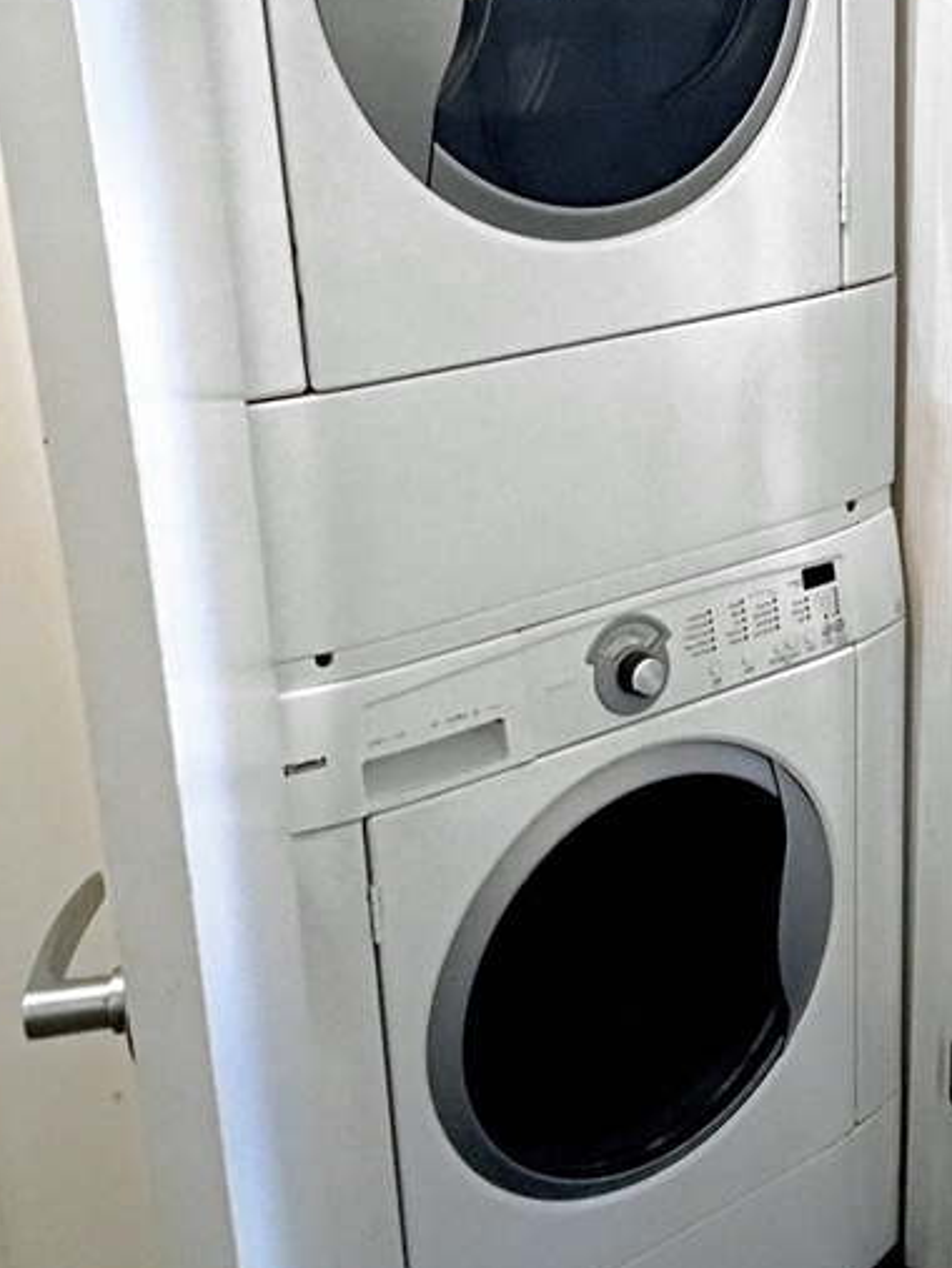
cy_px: 464
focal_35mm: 44
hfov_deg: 32.4
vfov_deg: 42.6
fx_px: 1612
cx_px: 681
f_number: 2.2
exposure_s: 1/15
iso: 400
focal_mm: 4.15
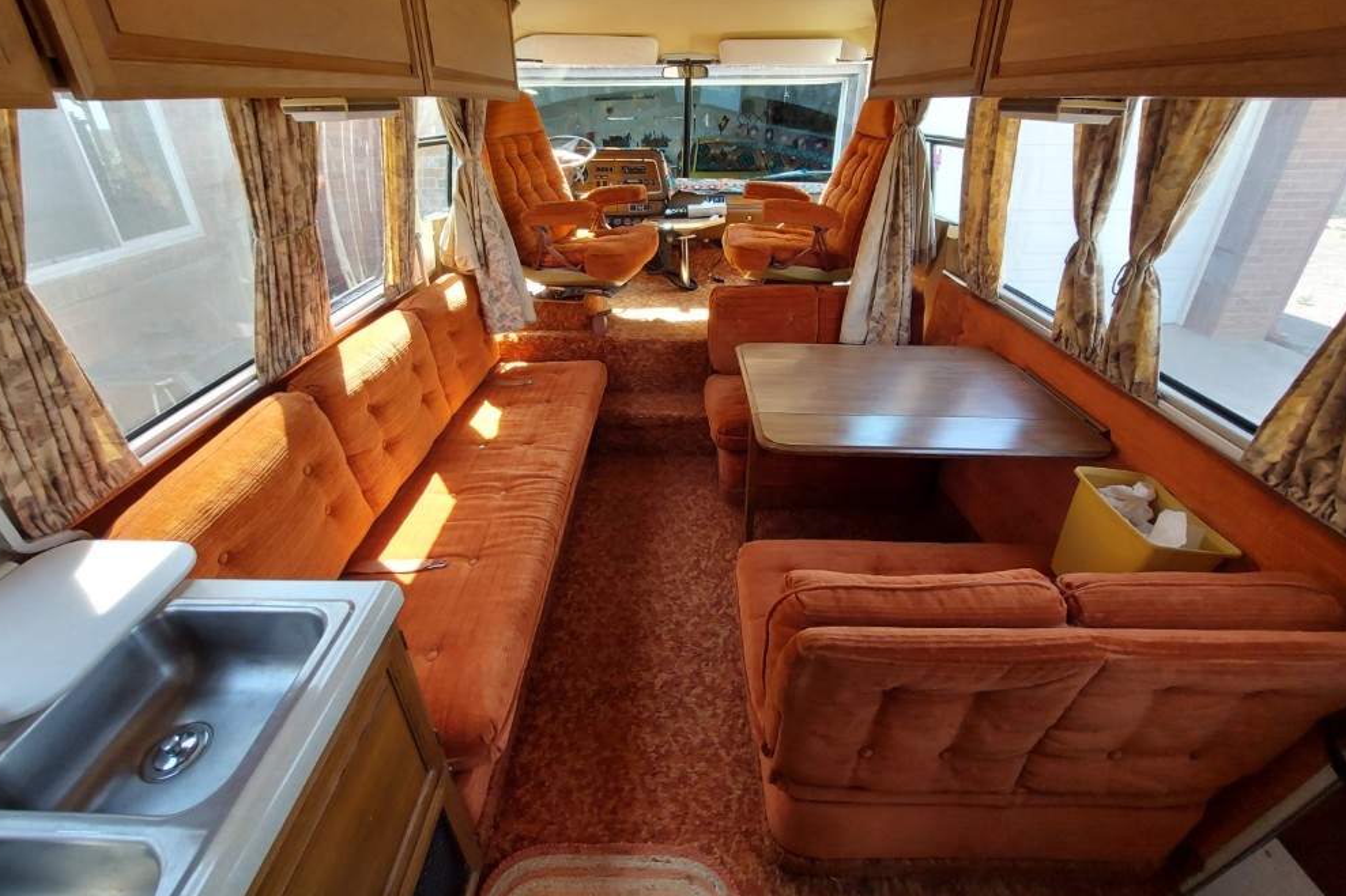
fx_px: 523
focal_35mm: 14
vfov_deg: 80.7
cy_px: 385
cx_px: 653
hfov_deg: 104.2
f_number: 2.2
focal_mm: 1.74
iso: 64
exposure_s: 1/50
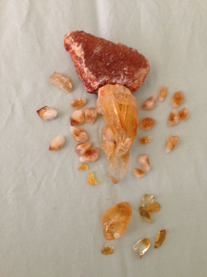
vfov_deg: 55.4
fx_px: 263
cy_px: 138
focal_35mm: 33
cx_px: 104
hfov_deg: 42.9
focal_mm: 4.13
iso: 200
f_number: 2.4
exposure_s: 1/20
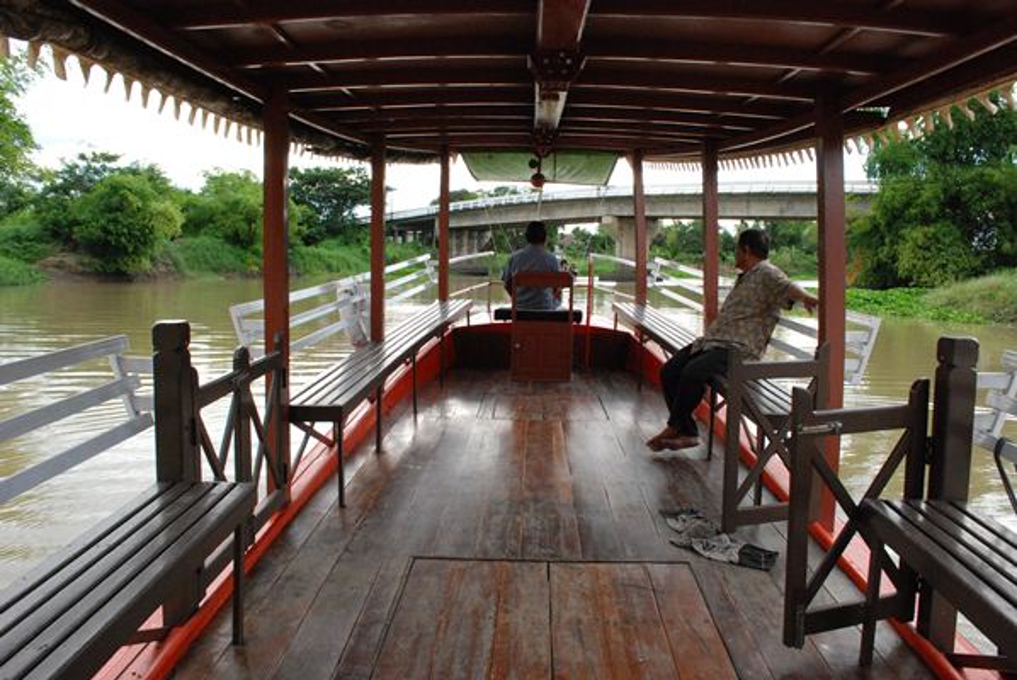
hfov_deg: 67.3
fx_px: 763
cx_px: 508
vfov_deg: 48.0
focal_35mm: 27
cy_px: 340
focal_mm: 18
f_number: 9
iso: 1250
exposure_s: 1/400
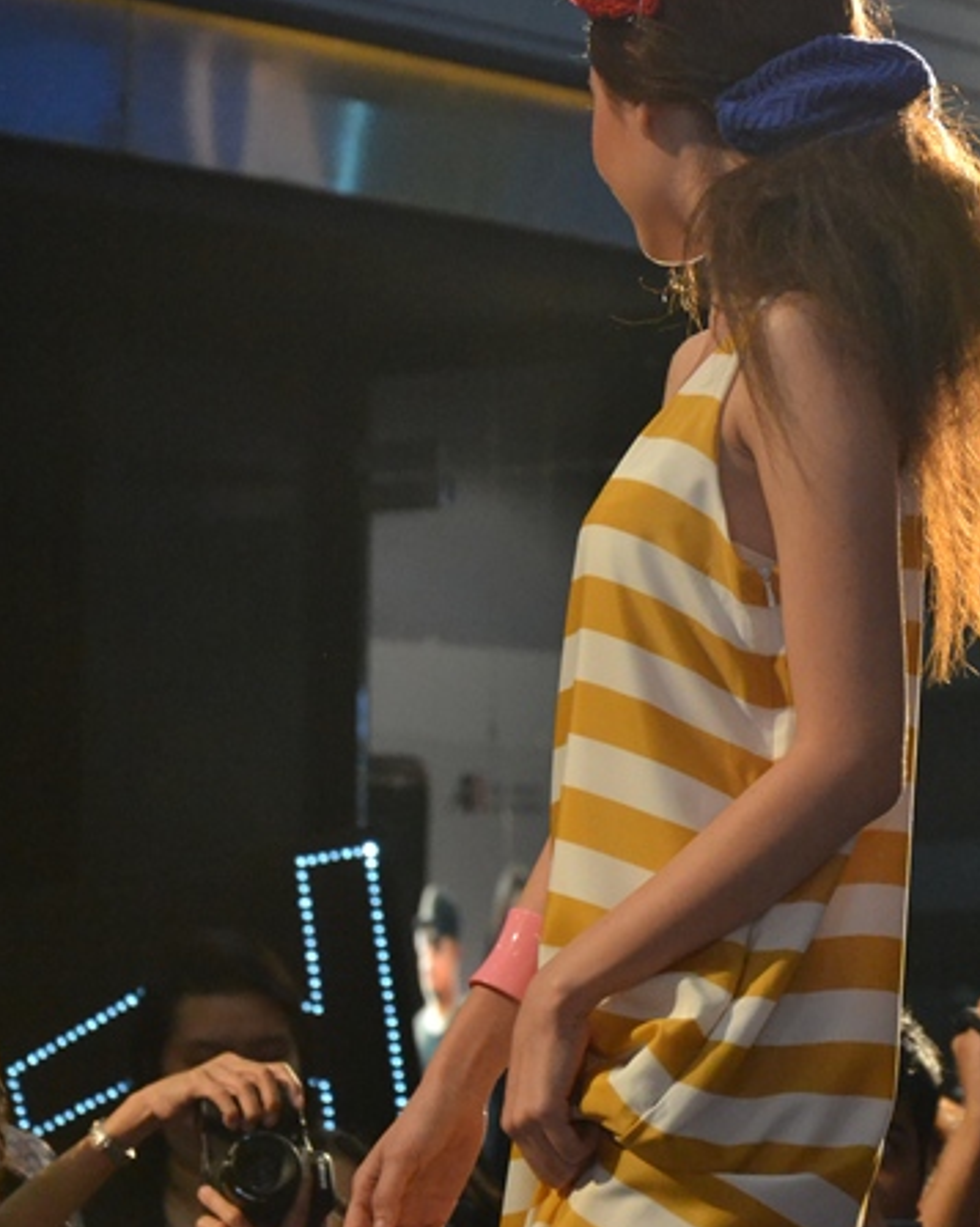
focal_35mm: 232
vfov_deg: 8.3
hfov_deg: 6.7
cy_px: 508
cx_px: 586
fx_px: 8410
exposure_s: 1/320
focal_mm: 105
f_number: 5.6
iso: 3200
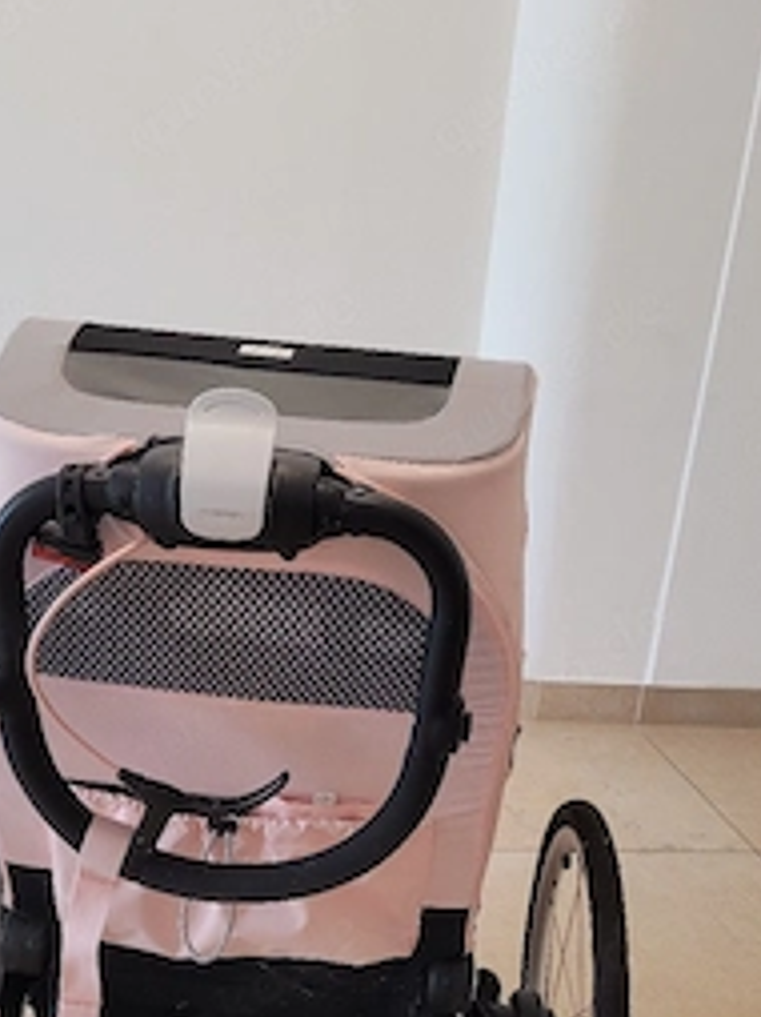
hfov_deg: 35.0
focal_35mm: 41
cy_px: 733
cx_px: 328
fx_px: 1204
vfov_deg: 44.6
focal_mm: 5.4
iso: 160
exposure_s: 1/100
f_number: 1.8
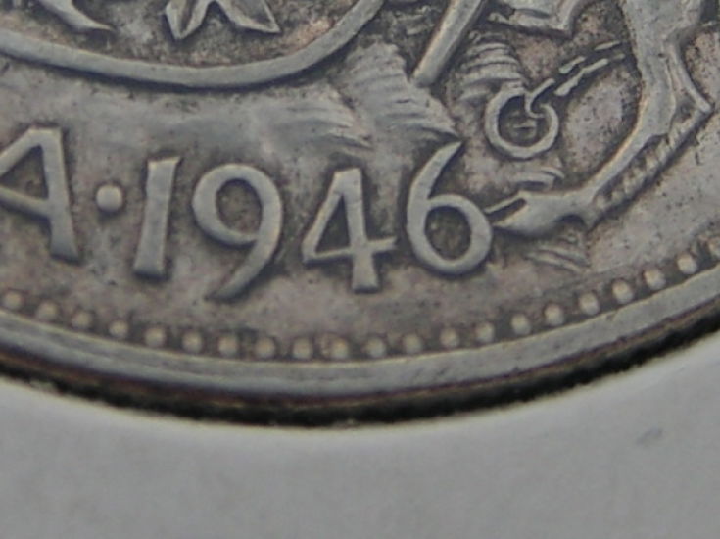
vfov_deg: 21.6
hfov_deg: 28.6
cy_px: 270
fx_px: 1413
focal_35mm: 68
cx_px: 360
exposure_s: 1/100
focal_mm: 11.4
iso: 64
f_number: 3.3
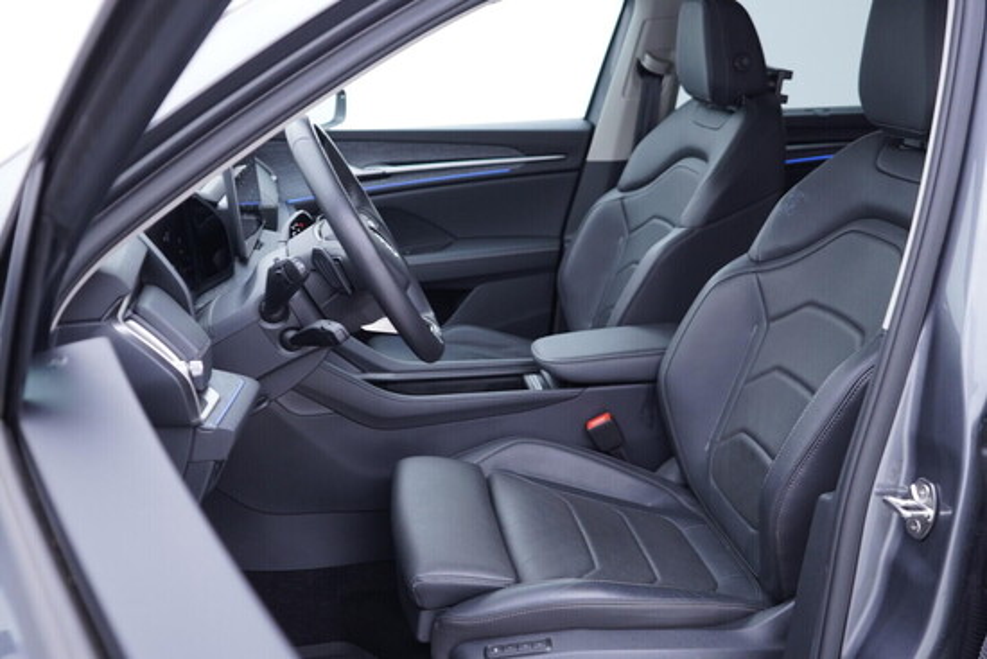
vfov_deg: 36.9
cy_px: 330
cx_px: 494
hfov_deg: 53.1
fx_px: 987
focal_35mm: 36
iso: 250
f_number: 2.8
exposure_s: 1/40
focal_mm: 24
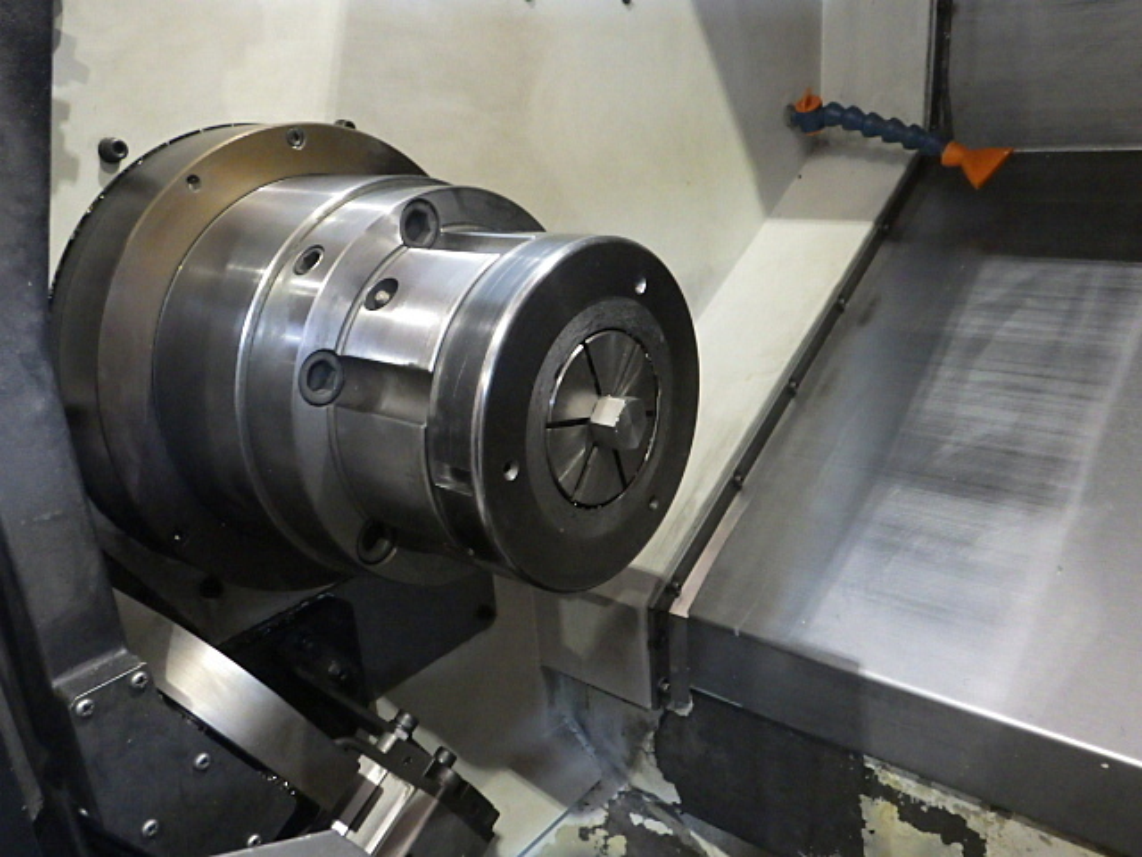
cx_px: 571
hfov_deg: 63.4
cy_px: 428
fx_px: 924
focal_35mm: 28
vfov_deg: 49.7
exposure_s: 1/25
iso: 1600
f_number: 3.5
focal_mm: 5
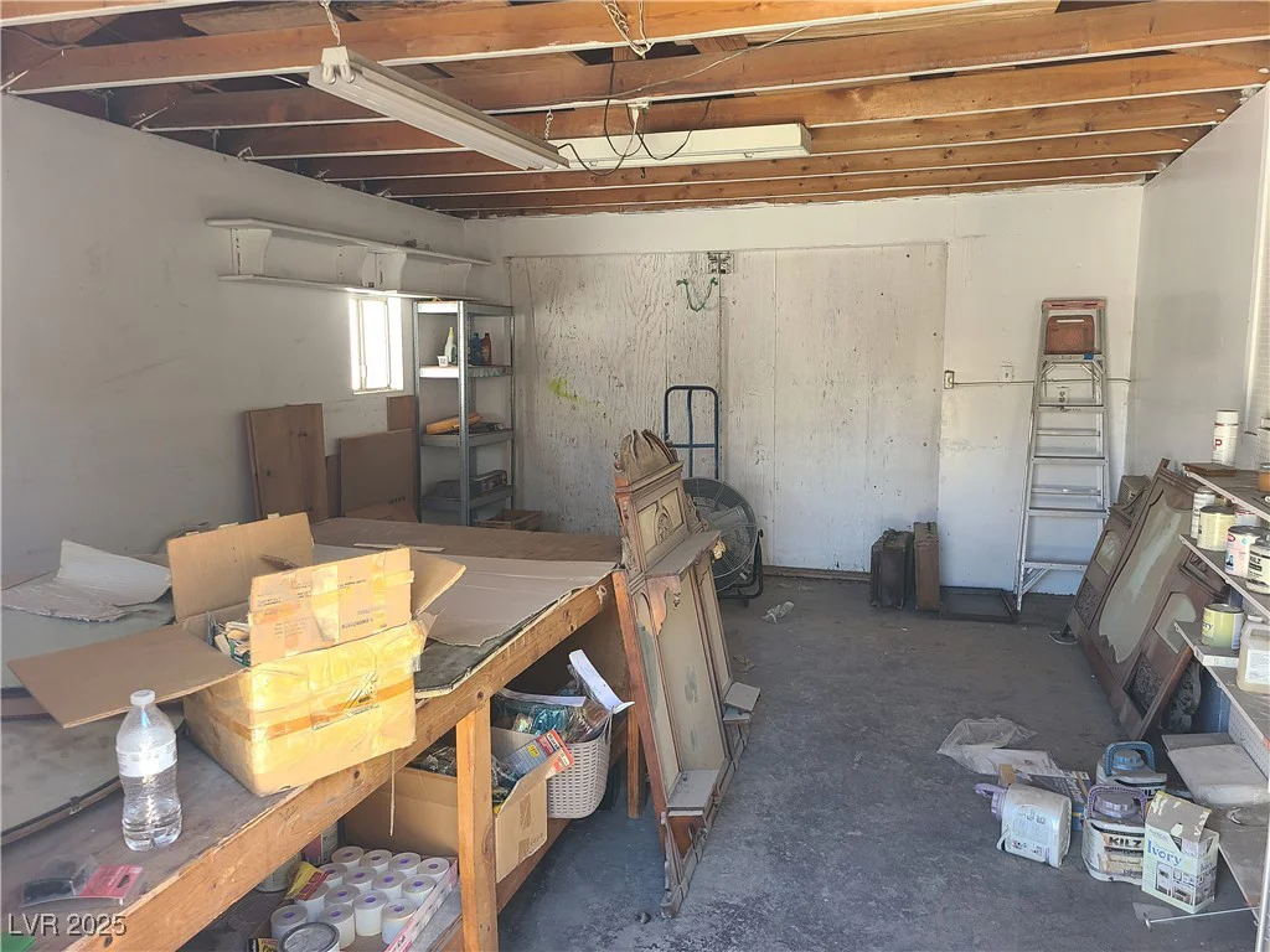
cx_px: 635
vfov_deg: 53.1
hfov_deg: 67.3
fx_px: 954
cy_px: 476
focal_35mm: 26
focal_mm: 5.4
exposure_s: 1/60
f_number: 1.8
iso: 80
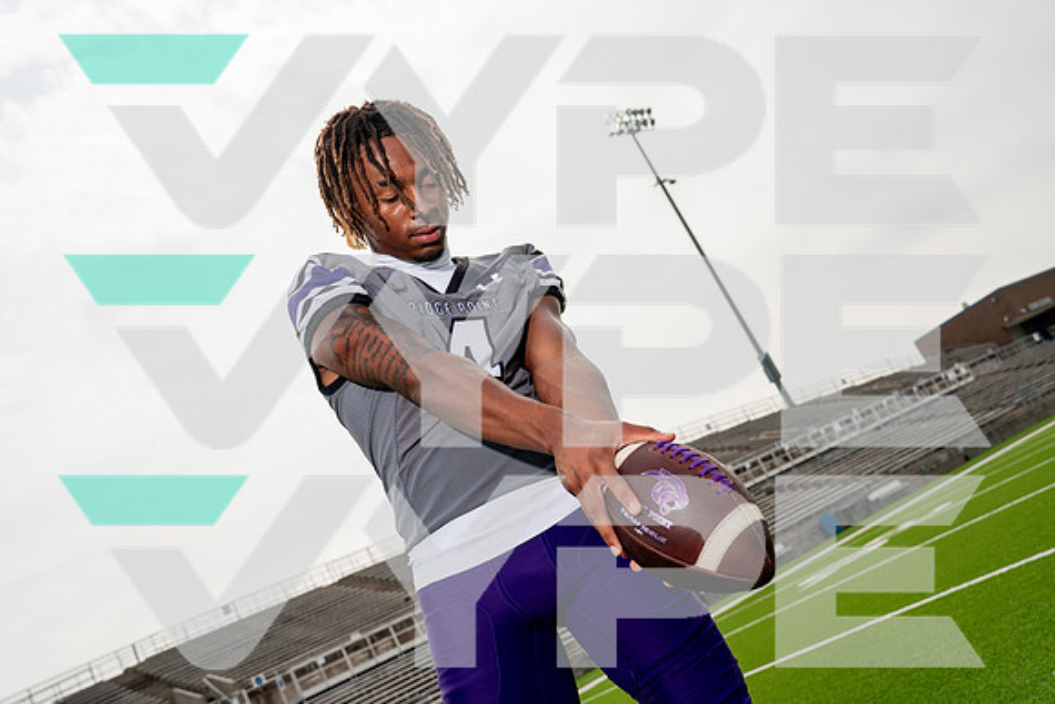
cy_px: 352
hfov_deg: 50.7
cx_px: 528
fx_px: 1114
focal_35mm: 38
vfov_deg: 35.1
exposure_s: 1/640
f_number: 5.6
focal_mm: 38
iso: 100
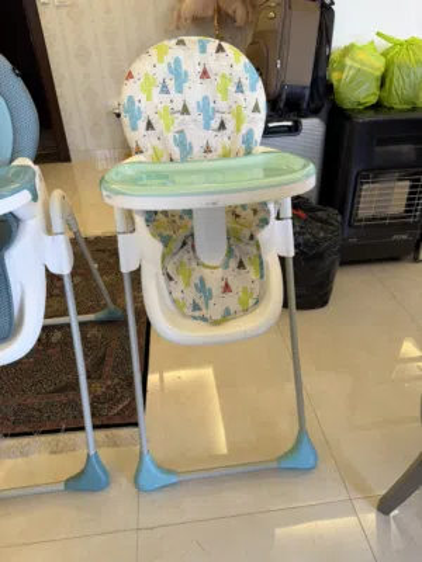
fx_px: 390
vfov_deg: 71.6
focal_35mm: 24
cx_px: 211
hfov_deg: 56.8
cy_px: 281
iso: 80
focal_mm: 6.76
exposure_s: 1/100
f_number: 1.78
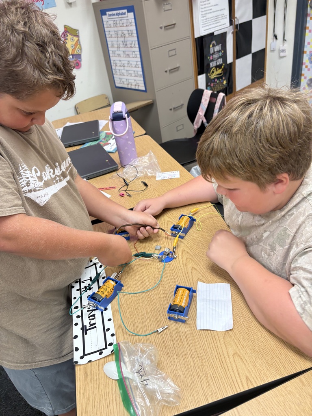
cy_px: 208
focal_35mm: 26
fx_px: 312
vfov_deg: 67.3
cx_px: 156
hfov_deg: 53.1
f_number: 1.6
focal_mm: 5.96
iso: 80
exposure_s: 1/60
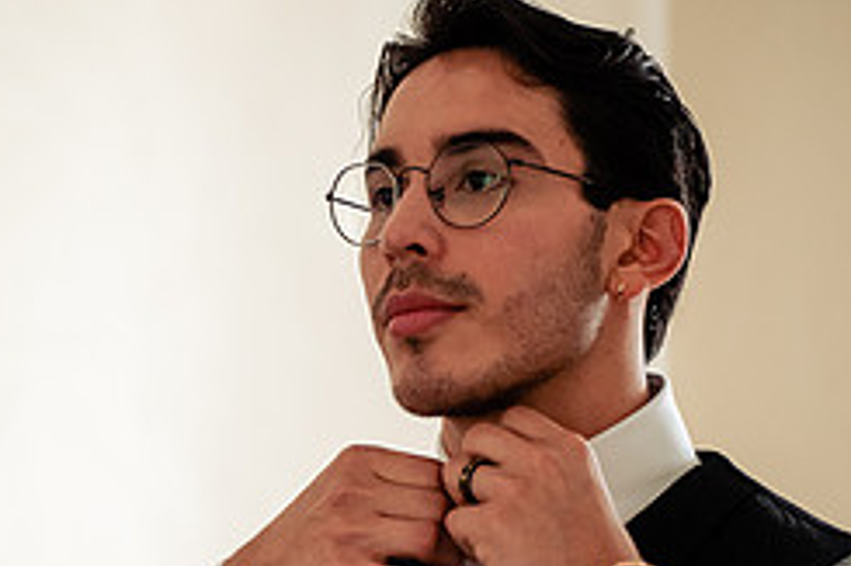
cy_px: 467
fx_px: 3921
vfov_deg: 8.2
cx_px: 125
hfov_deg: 12.3
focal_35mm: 166
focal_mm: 70
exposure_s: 1/100
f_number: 2.8
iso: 1250
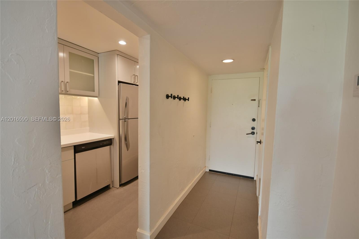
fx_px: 150
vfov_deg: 77.3
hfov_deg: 100.4
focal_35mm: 15
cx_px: 180
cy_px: 120
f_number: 4
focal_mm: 10
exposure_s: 1/80
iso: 800
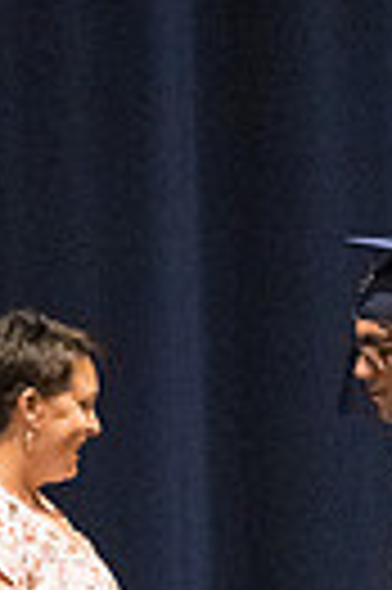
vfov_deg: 3.3
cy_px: 739
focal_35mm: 627
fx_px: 10267
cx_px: 151
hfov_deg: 2.2
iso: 8000
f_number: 4.5
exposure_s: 1/250
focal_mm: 122
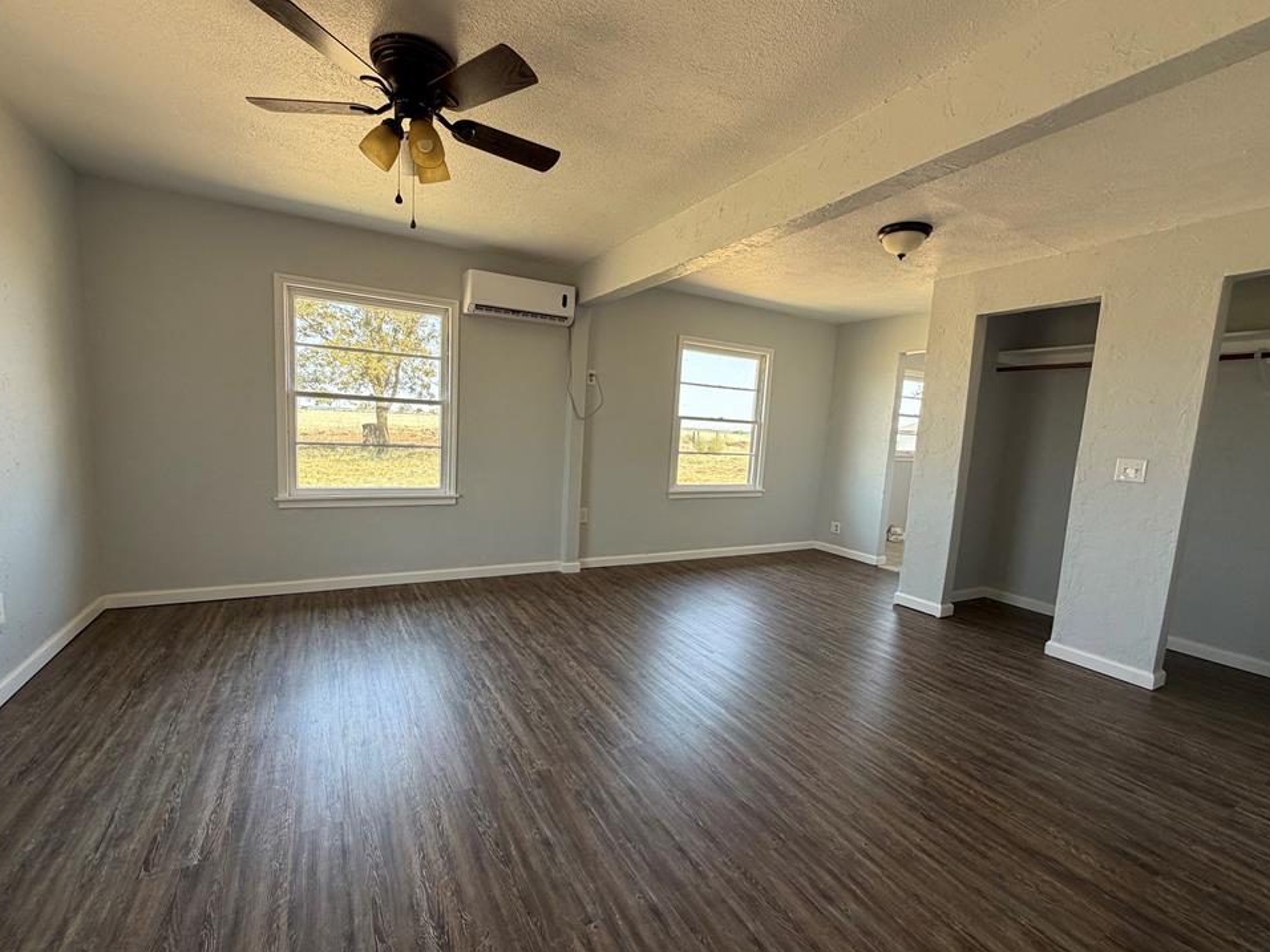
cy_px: 489
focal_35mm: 15
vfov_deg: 81.7
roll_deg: -2.6
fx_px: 550
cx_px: 627
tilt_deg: -7.1
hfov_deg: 98.2
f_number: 2.2
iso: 100
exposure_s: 1/121
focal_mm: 2.22
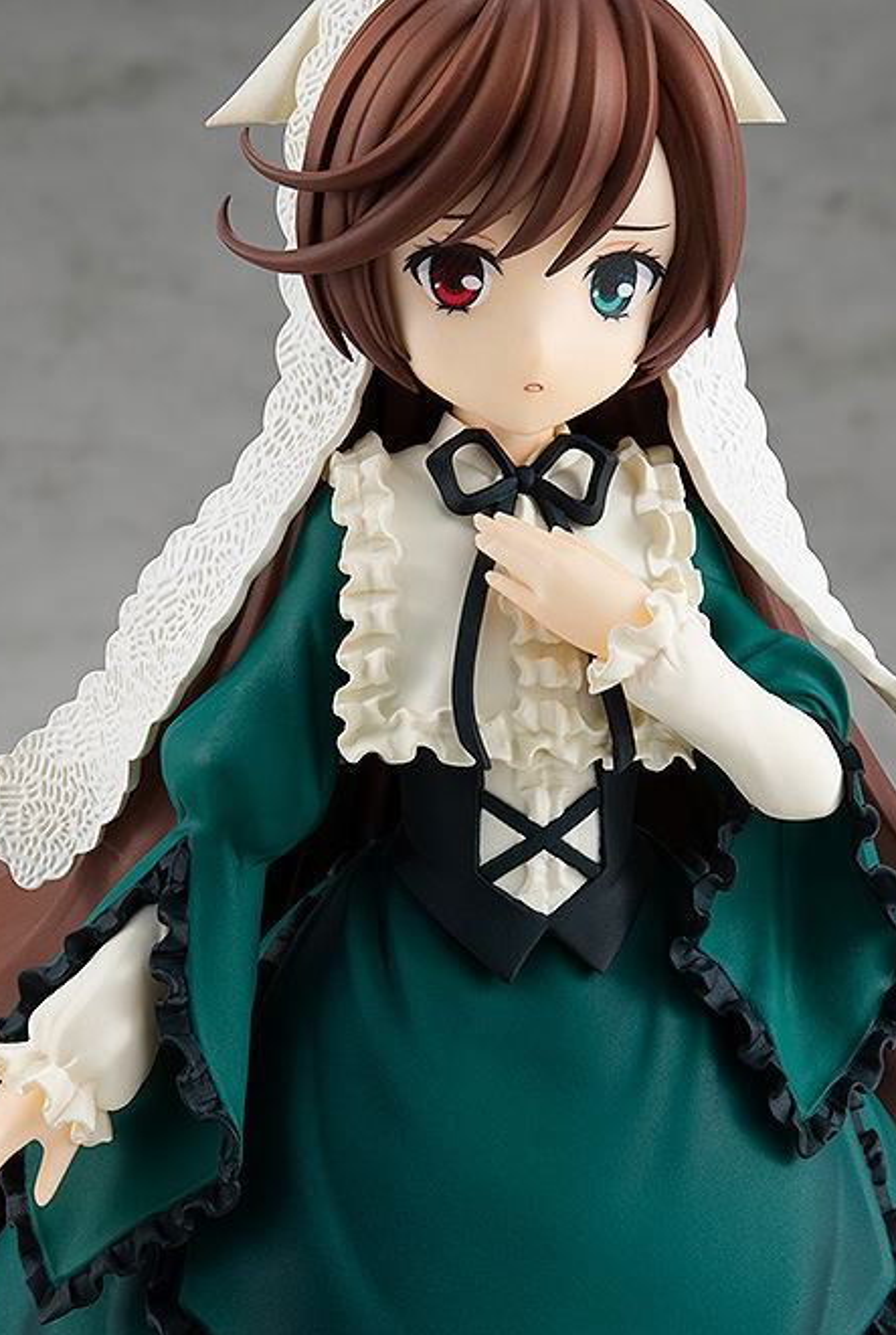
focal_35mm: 82
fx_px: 3047
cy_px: 714
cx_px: 400
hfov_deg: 16.7
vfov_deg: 24.7
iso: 160
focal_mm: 60
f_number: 16
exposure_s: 1/15
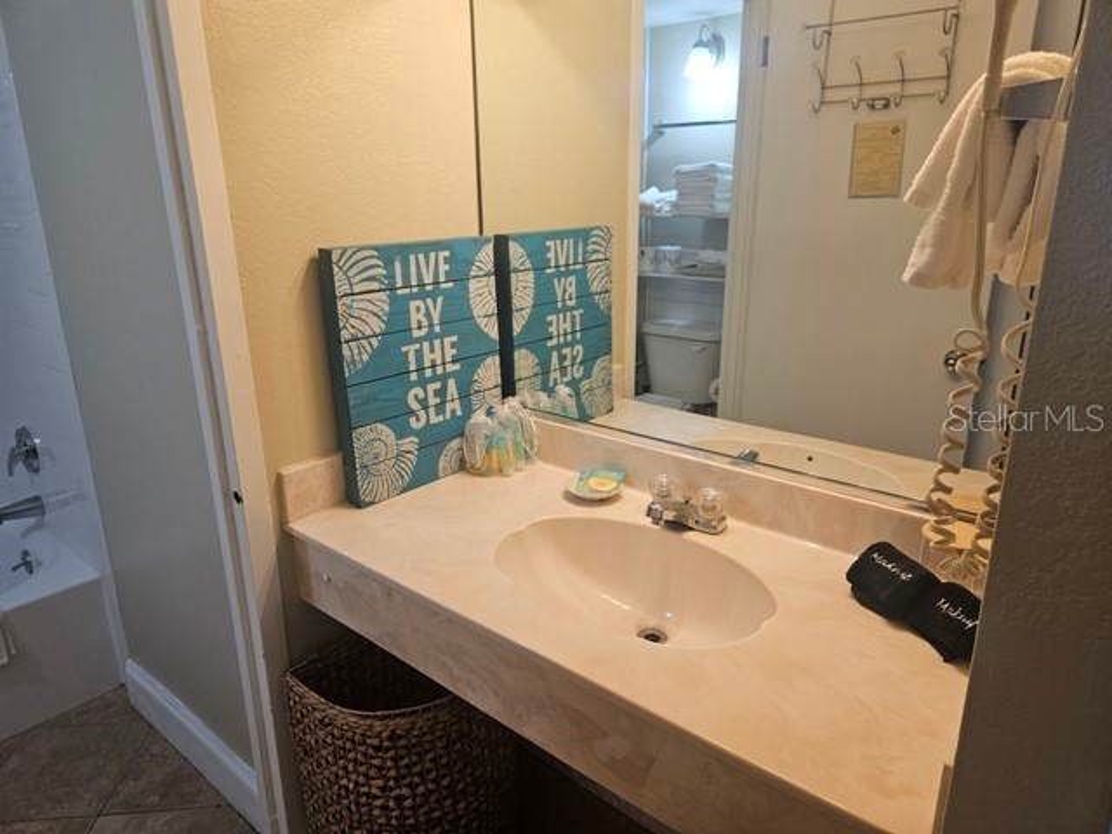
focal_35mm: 23
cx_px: 556
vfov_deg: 58.9
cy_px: 417
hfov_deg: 73.9
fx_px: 739
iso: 160
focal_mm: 5.4
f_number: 1.8
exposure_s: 1/120
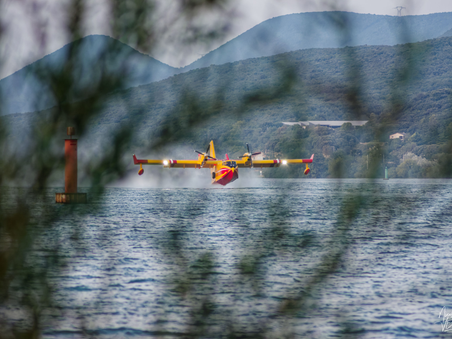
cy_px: 169
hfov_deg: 6.2
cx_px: 229
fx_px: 4147
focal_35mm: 318
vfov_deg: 4.7
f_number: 4.8
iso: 1800
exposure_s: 1/1000
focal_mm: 195
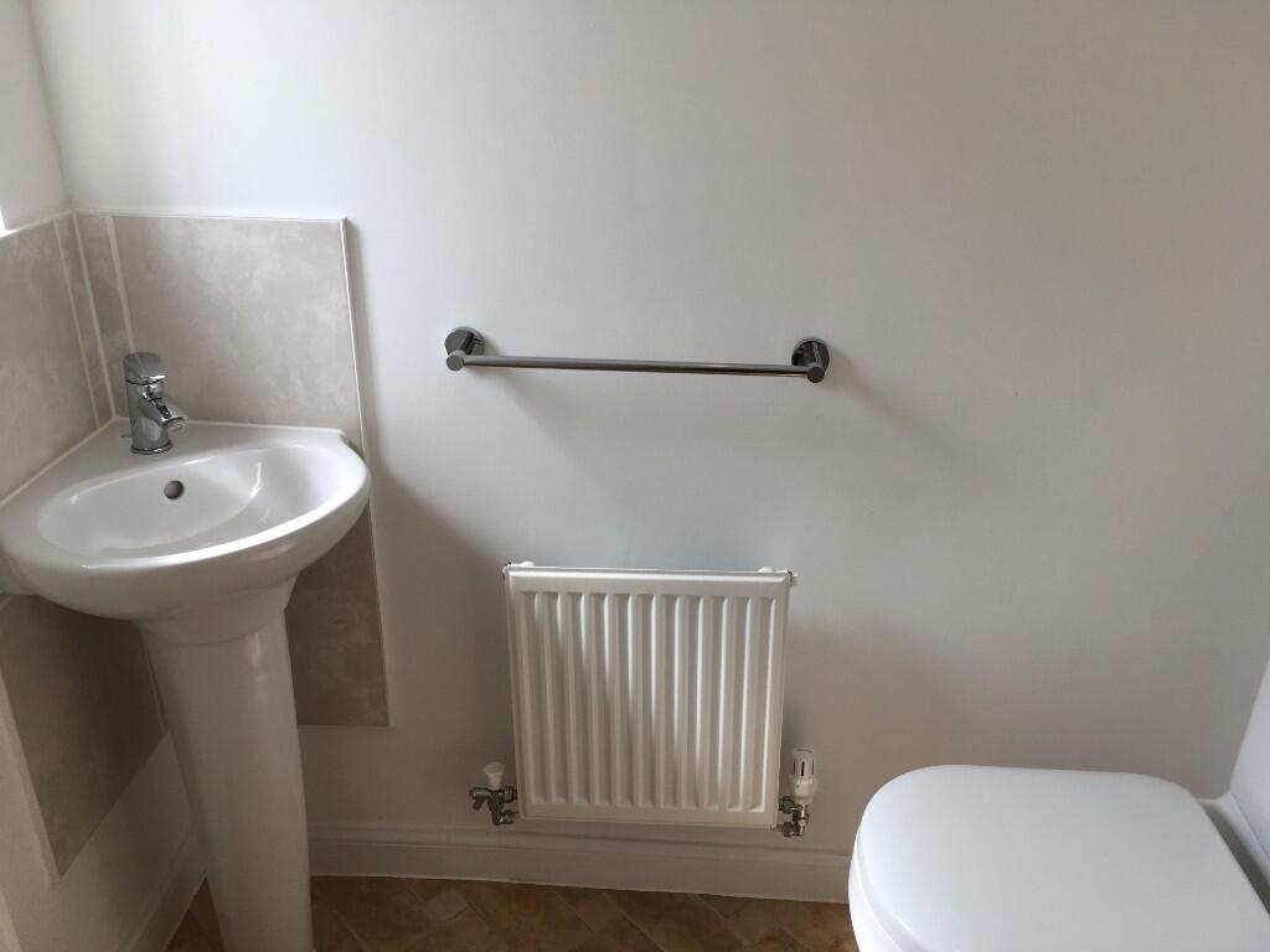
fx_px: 1064
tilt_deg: -25.0
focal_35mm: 29
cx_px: 635
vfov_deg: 48.2
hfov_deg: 61.7
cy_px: 476
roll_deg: -0.9
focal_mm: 4.15
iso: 25
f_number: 2.2
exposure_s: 1/100
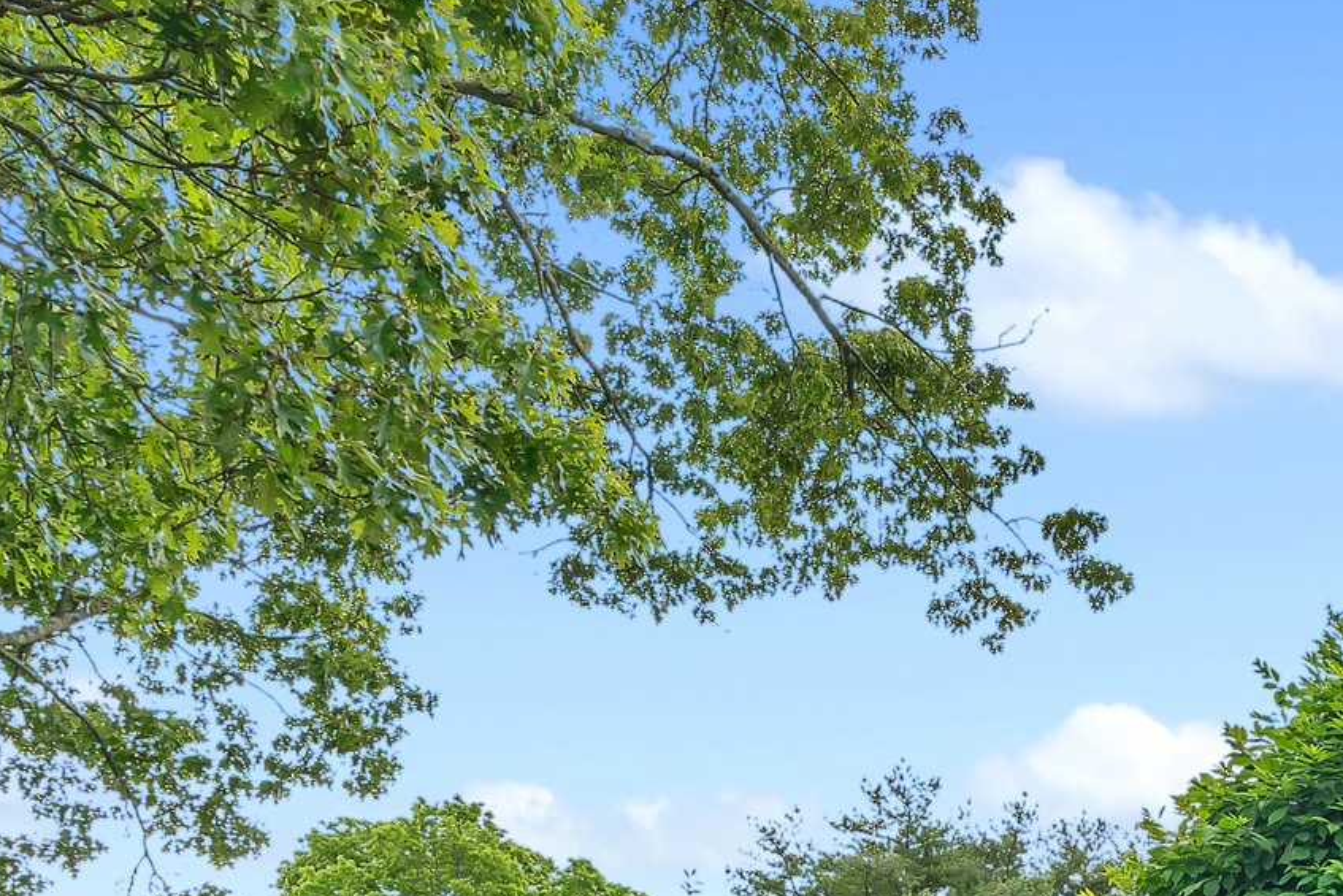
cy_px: 1210
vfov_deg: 21.0
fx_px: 2164
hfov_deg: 30.7
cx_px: 1483
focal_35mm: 58
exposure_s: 1/50
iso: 100
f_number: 7.1
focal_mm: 16
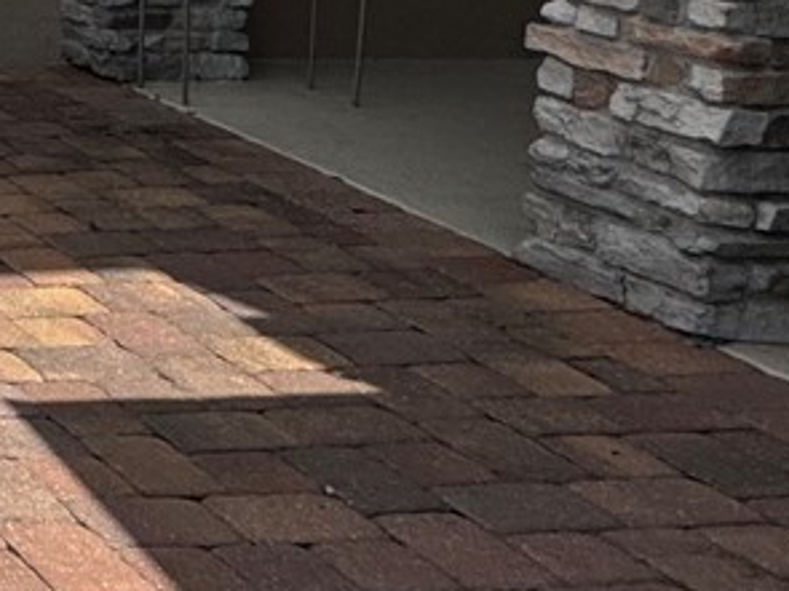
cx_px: -821
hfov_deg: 17.5
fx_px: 1732
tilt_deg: -5.0
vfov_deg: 18.1
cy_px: -179
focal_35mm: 76
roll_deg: -0.6
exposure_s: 1/3906
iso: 40
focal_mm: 2.22
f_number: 2.2
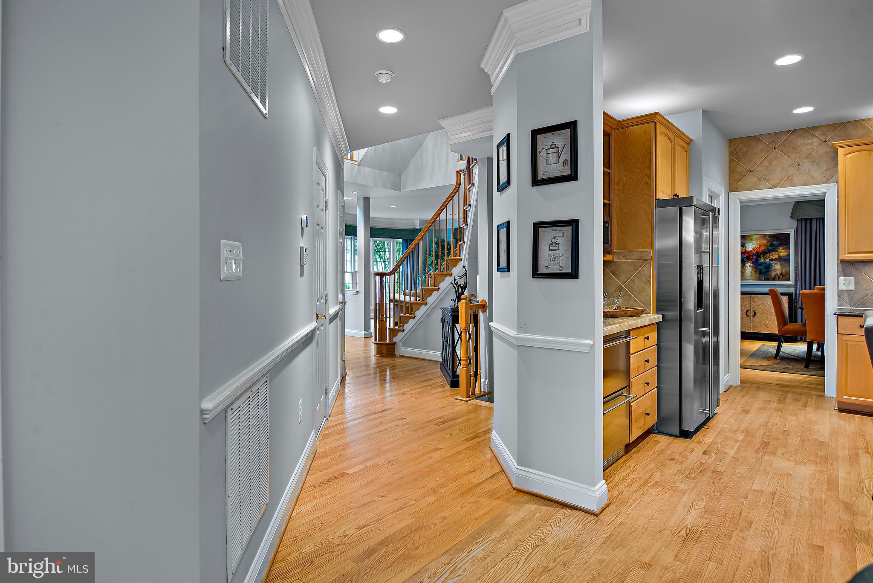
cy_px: 292
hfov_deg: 84.0
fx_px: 485
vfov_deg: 62.0
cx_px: 436
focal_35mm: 20
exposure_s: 1/8
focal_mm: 20
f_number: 9
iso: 250
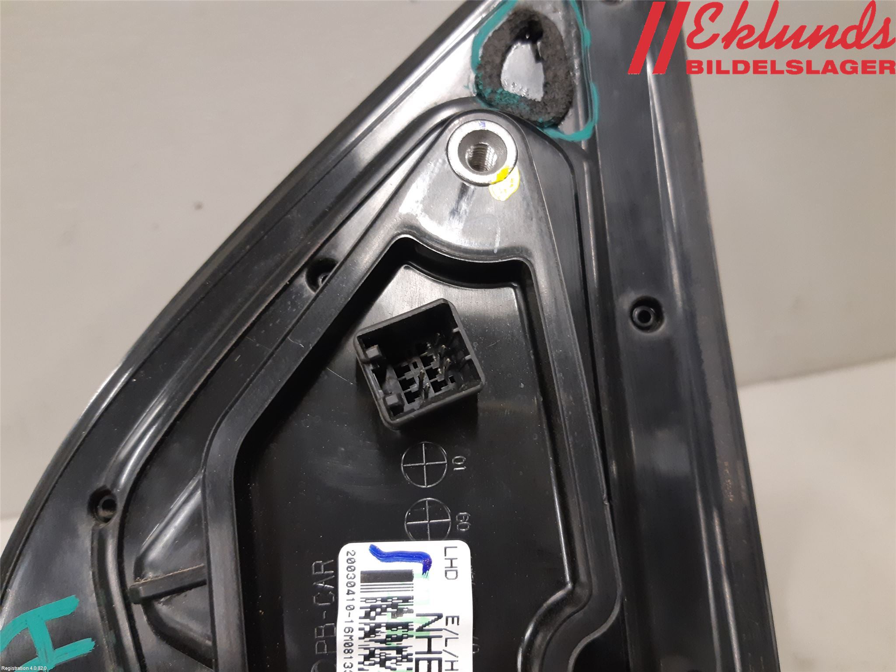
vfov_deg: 53.1
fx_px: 673
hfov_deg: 67.3
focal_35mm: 26
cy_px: 336
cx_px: 448
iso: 250
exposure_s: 1/60
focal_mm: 3.93
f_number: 1.7
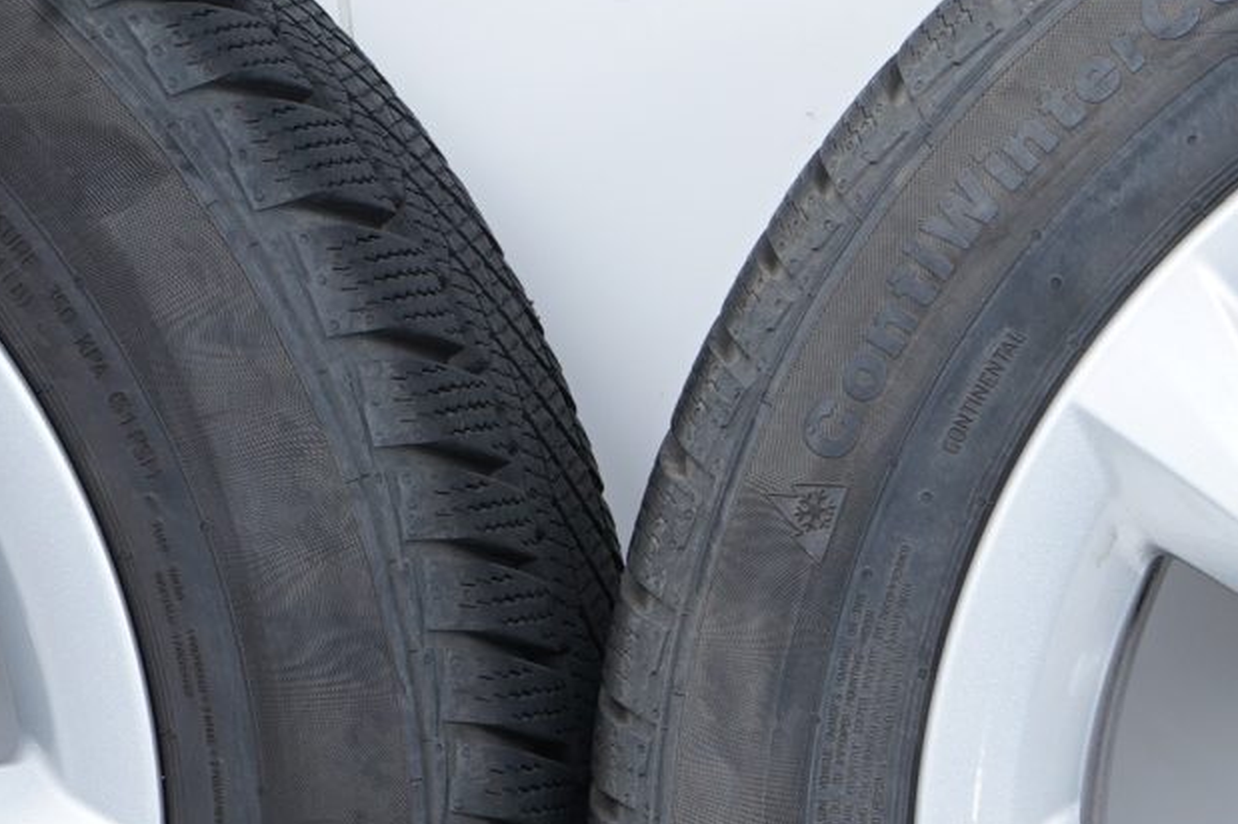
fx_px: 5327
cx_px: 1910
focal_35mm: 155
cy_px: 837
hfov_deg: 12.5
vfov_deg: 8.8
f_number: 7.1
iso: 250
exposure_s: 1/125
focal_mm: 50
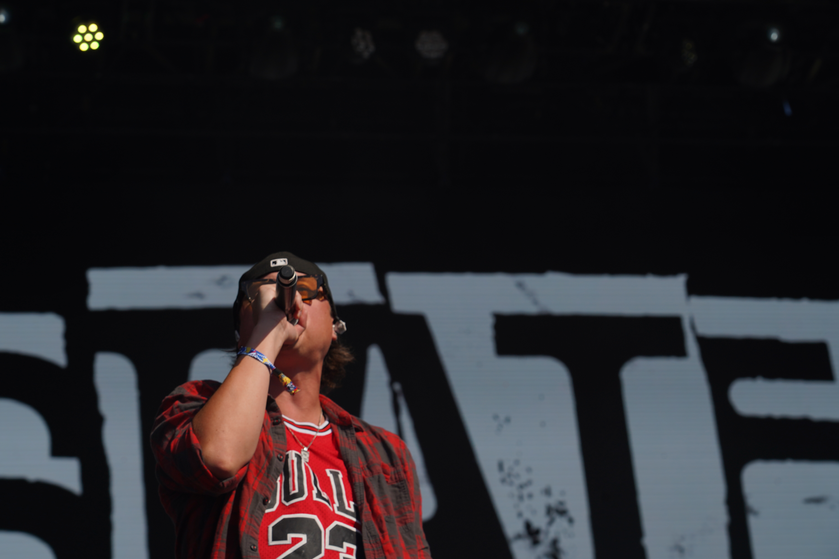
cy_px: 280
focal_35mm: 105
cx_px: 420
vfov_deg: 13.0
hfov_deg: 19.5
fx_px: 2447
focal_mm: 105
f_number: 8
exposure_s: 1/640
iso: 100
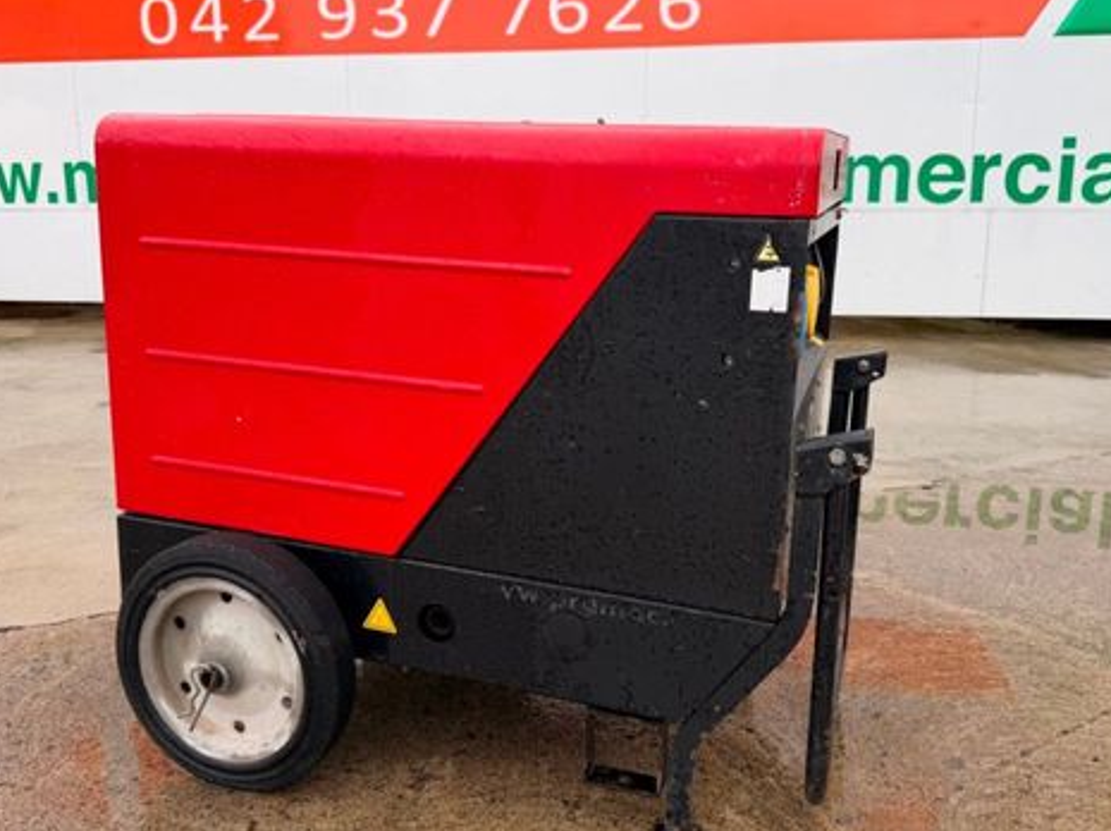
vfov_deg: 45.3
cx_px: 550
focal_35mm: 31
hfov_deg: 58.4
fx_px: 994
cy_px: 380
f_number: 1.78
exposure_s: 1/1437
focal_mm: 6.76
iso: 80
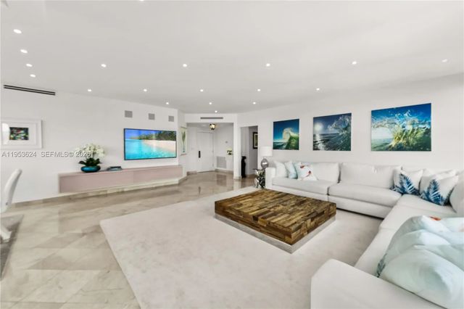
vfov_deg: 81.1
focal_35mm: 14
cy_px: 154
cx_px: 232
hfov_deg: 104.3
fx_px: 180
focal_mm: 14
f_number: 11
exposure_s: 1/6
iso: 250
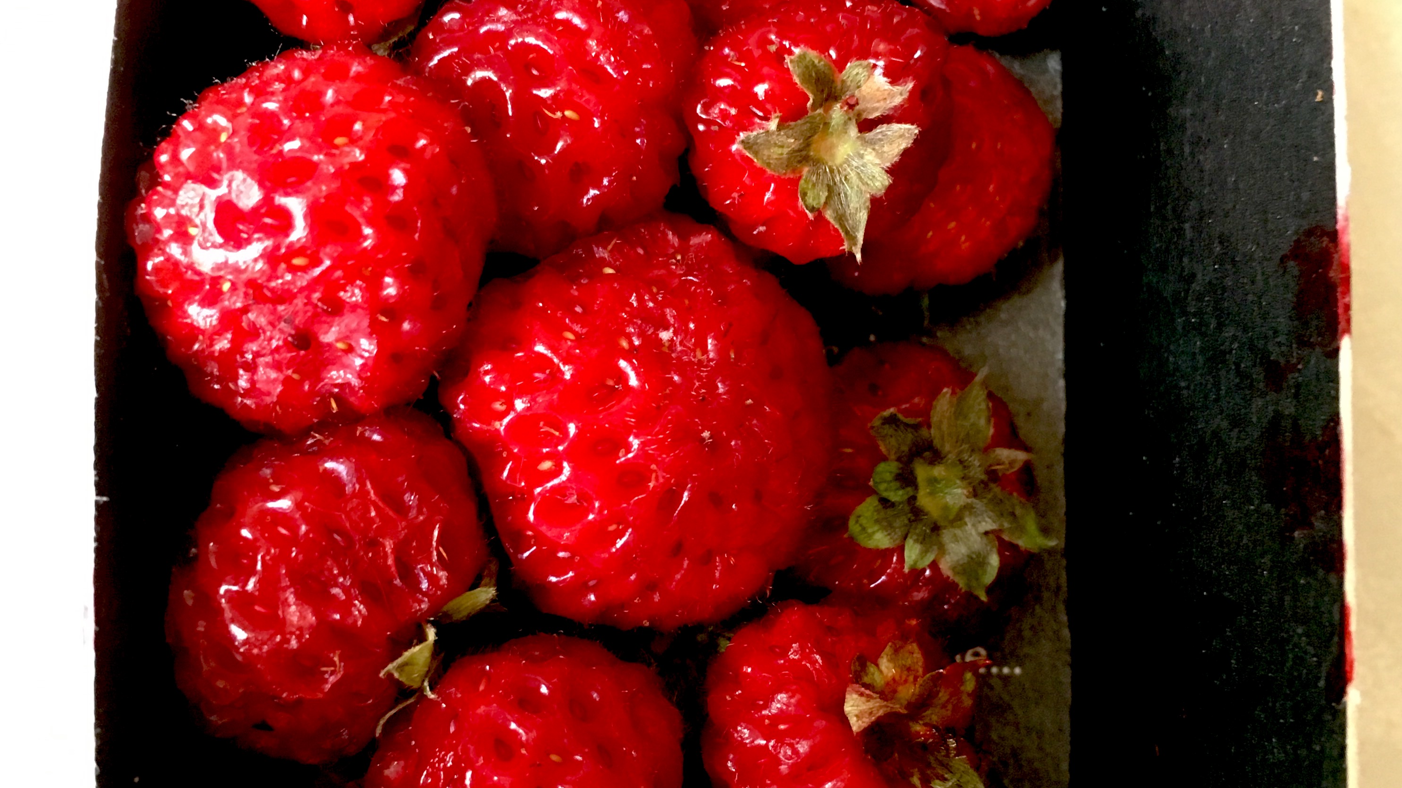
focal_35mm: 43
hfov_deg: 47.4
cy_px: 423
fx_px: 1598
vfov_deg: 27.7
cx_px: 707
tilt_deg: -82.1
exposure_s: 1/33
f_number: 2.2
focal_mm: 4.15
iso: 200
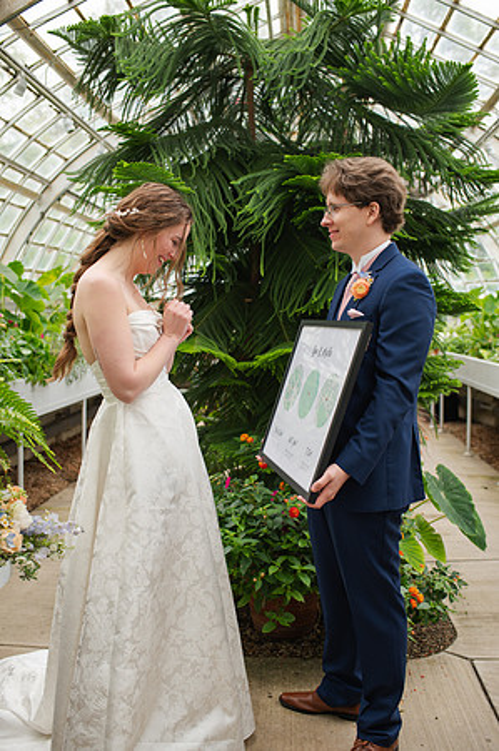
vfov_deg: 54.5
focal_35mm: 35
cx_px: 250
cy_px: 376
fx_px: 729
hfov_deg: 37.8
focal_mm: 35
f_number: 3.2
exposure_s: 1/320
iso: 180
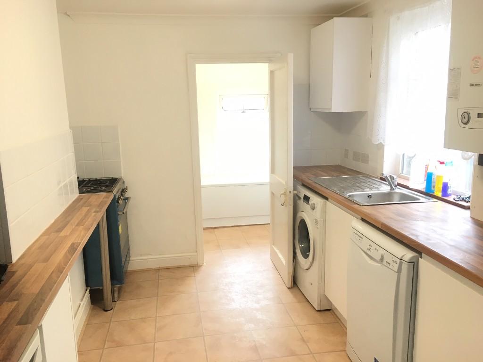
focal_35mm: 29
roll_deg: +1.3
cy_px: 181
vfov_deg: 48.2
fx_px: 405
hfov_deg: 61.7
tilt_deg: -10.9
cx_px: 242
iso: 100
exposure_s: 1/33
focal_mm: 4.15
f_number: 2.2
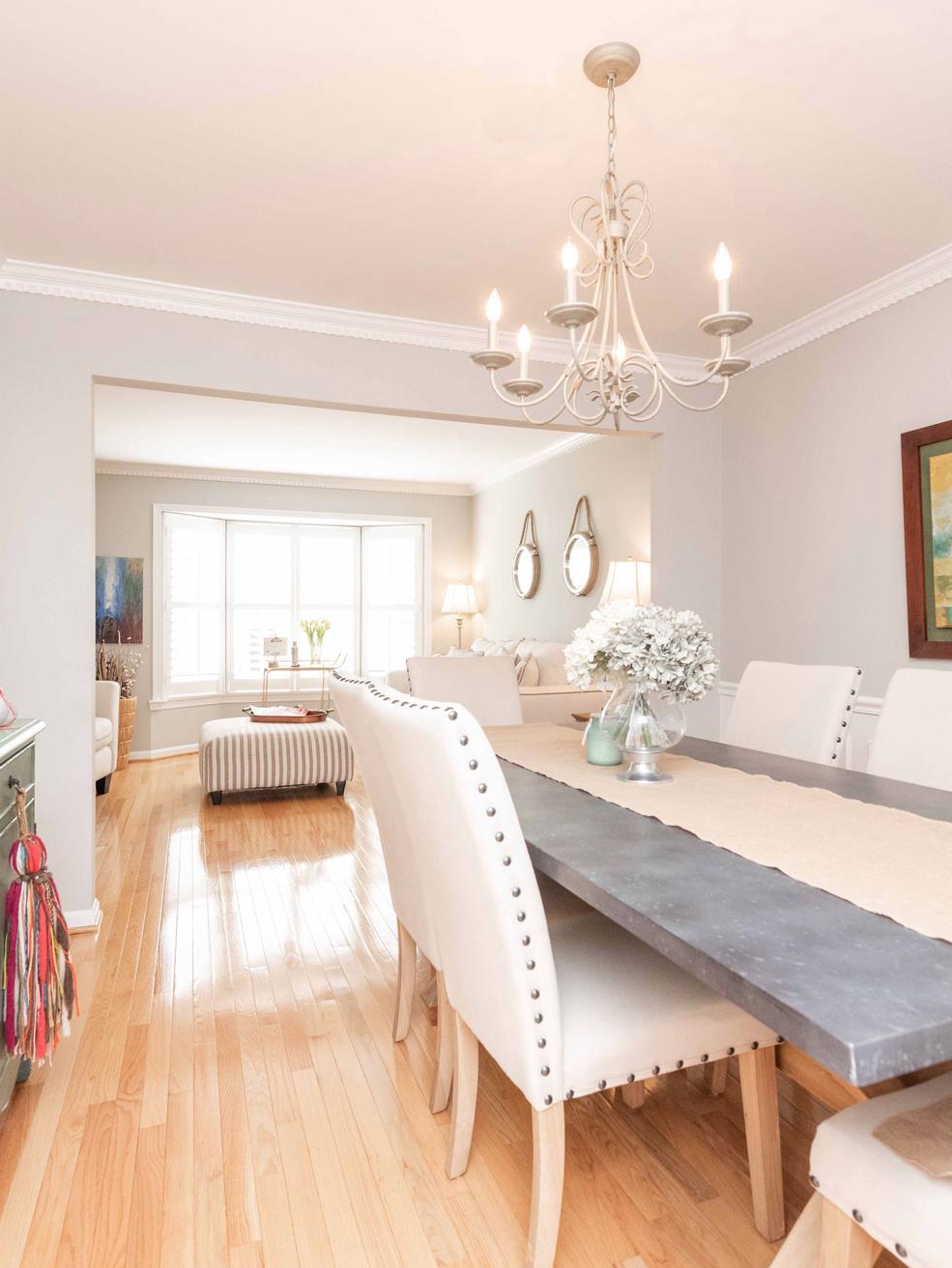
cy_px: 619
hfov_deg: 63.4
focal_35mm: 21
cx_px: 496
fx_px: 770
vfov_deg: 79.0
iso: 2200
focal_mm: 14
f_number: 5.6
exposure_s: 1/200
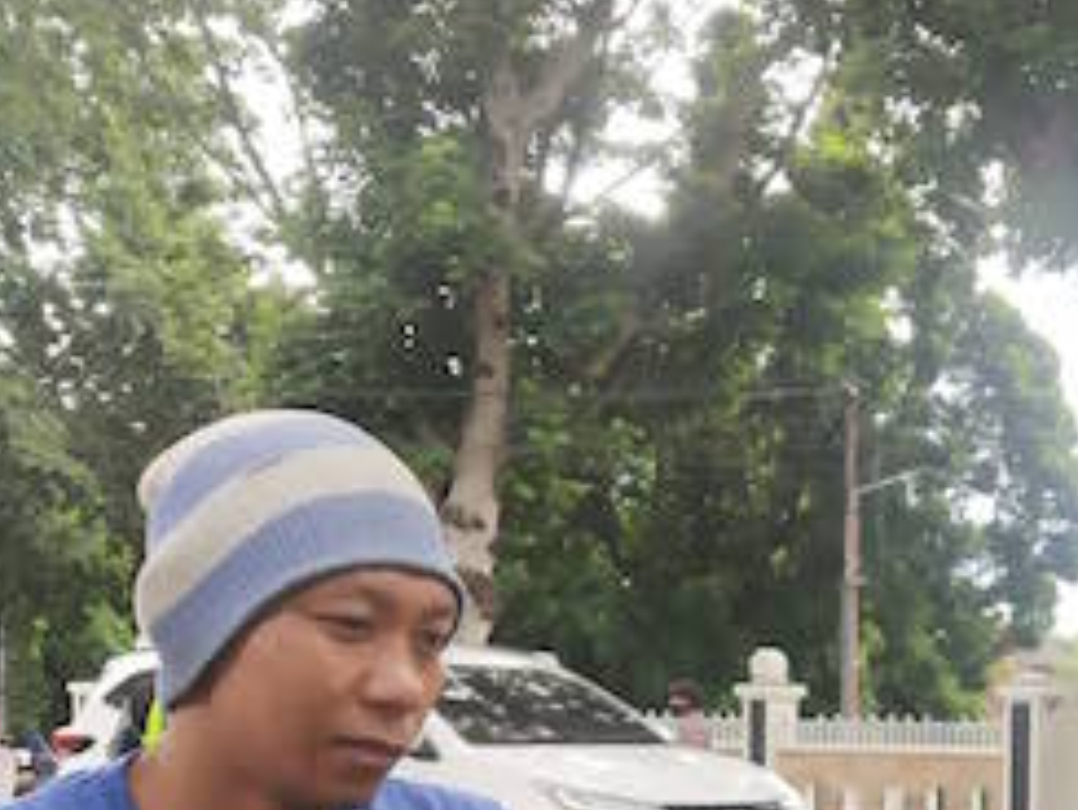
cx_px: 1069
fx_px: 2399
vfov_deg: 18.5
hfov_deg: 24.2
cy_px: 856
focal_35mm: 77
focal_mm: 3.95
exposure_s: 1/100
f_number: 1.8
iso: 173
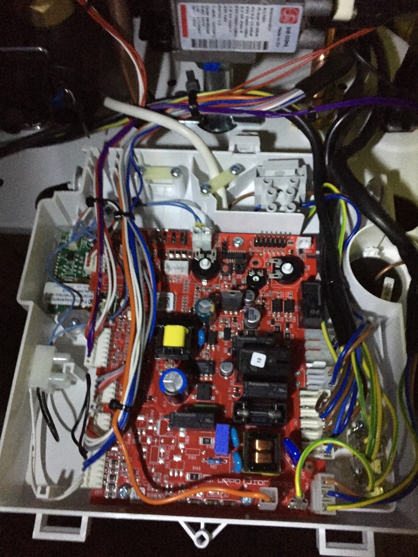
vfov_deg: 61.7
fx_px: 467
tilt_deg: -70.1
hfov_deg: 48.2
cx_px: 209
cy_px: 278
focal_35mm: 29
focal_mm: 4.15
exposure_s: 1/17
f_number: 2.2
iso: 400
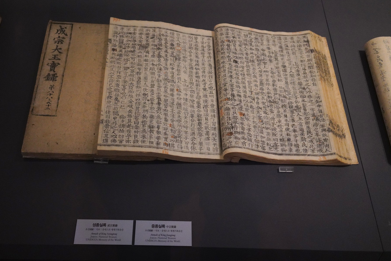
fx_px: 424
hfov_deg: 49.5
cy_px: 132
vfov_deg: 34.2
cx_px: 184
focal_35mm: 39
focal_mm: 35
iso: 6400
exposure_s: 1/160
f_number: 2.8
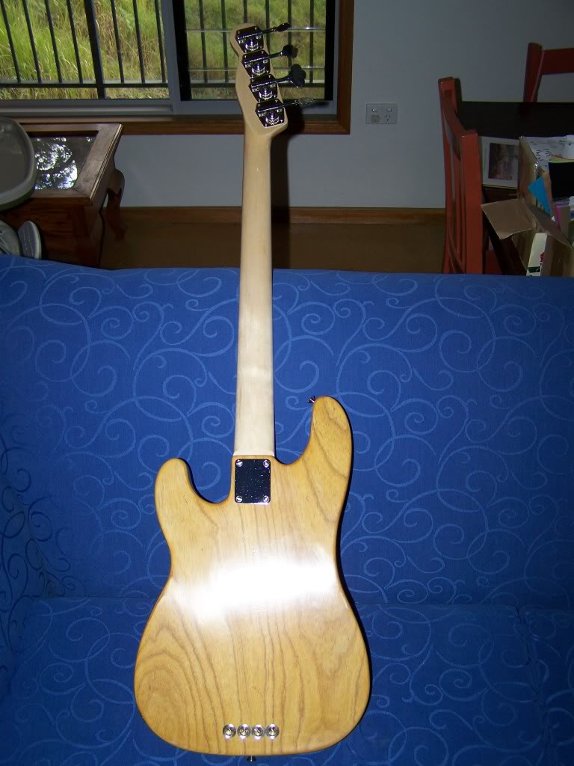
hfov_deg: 37.7
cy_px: 383
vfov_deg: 49.0
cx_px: 287
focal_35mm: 38
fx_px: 840
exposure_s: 1/60
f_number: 2.8
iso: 80
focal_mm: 6.3
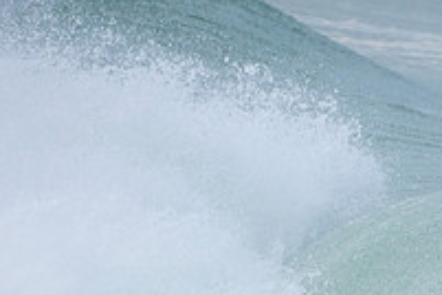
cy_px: 389
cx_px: 532
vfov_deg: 0.6
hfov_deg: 1.0
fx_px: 26506
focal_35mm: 2159
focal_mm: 500
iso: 200
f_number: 6.3
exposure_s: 1/1000
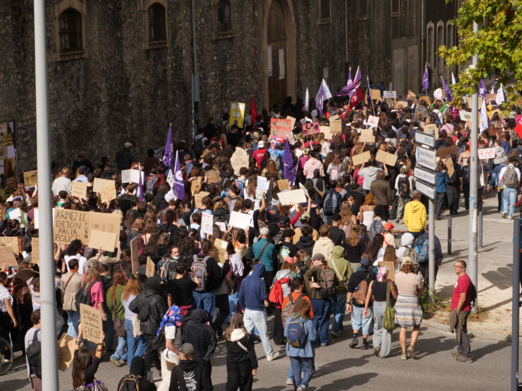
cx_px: 261
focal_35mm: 110
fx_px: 1659
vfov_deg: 13.5
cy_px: 196
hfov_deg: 17.9
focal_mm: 55
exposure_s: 1/125
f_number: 20
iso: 200
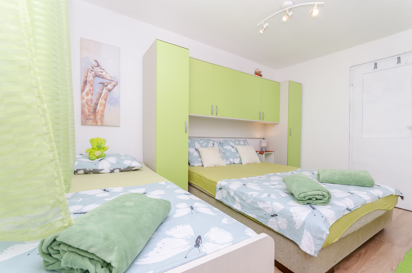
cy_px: 136
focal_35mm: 15
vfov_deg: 77.1
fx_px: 171
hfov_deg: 100.5
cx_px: 206
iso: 250
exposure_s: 1/100
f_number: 8
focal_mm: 10
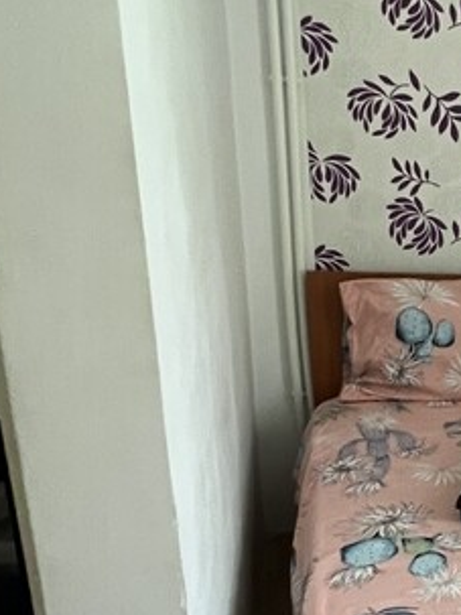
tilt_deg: -15.9
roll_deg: -4.8
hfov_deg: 23.5
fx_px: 782
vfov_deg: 42.3
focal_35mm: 44
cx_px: 751
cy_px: 420
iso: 640
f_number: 1.8
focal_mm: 1.57
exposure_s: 1/60
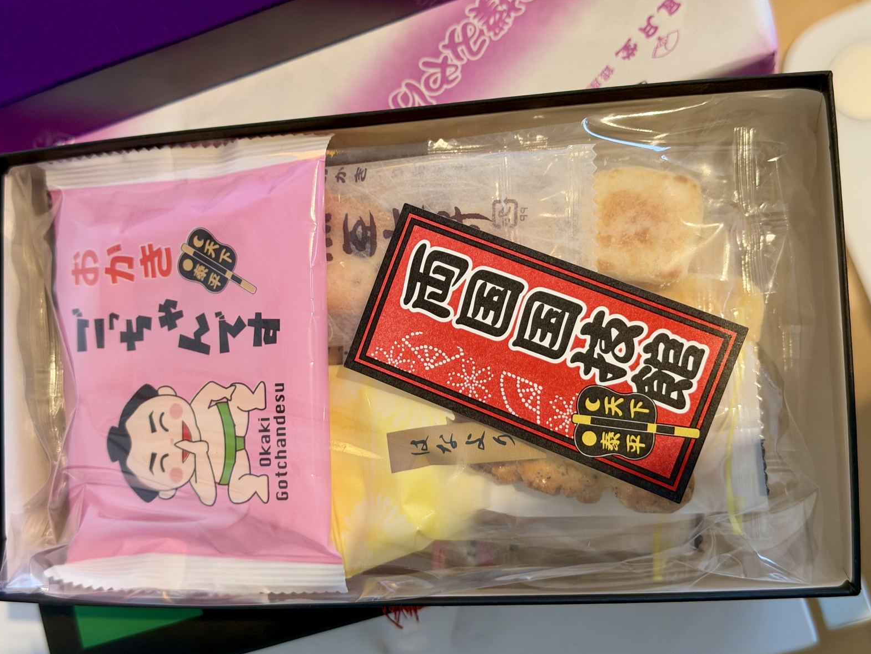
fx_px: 1233
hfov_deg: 38.9
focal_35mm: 49
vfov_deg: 29.7
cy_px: 332
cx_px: 440
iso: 160
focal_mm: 6.76
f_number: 1.78
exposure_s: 1/50
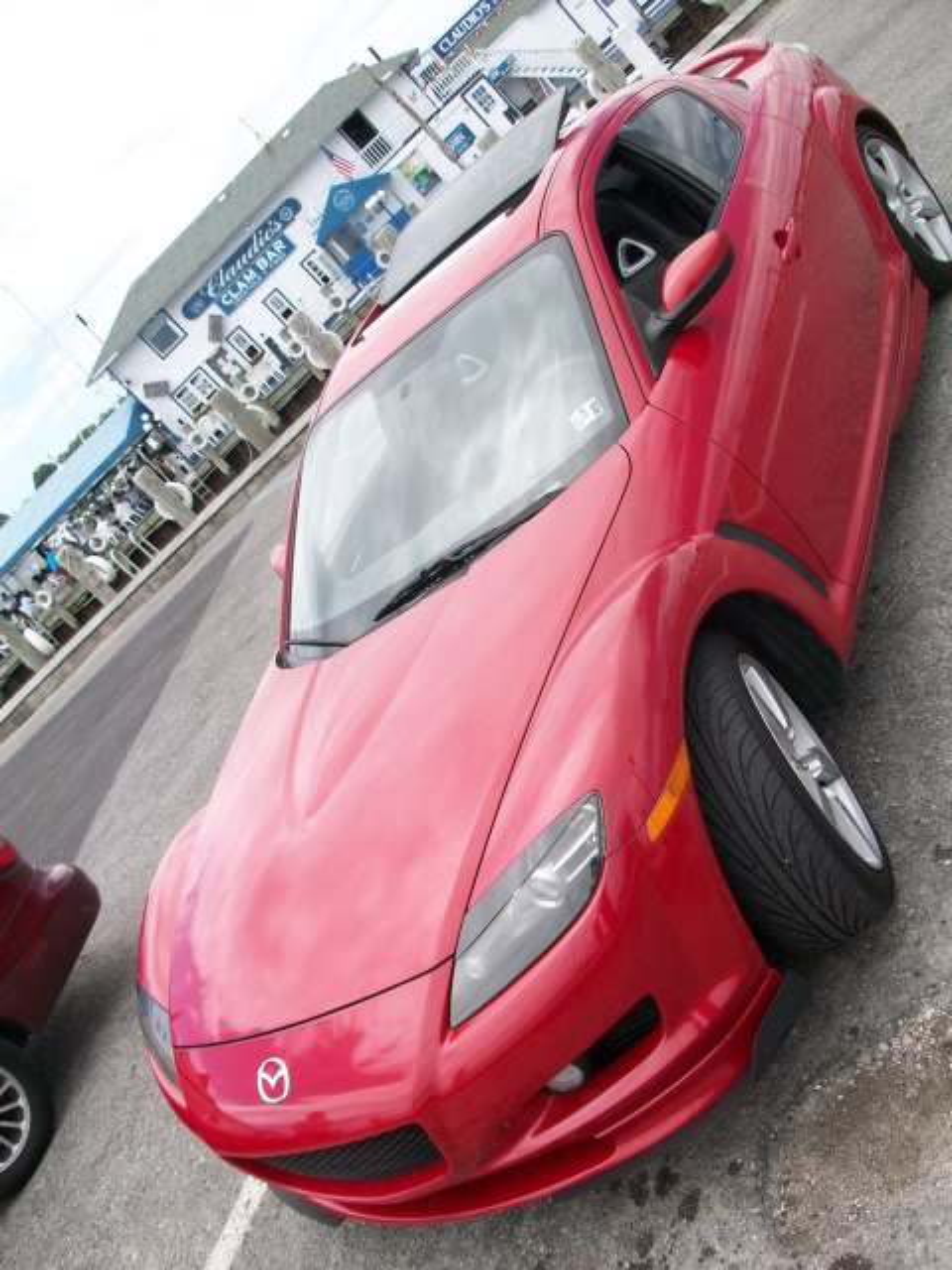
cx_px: 476
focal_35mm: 34
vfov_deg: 54.0
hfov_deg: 41.8
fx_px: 1247
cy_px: 635
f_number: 2.8
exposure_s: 1/605
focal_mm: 5.7
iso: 64
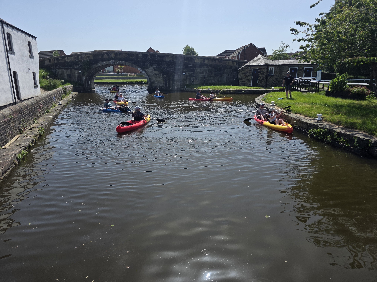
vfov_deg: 58.9
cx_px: 188
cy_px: 141
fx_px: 250
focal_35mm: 23
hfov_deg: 73.9
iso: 80
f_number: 1.7
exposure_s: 1/6150
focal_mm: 6.3
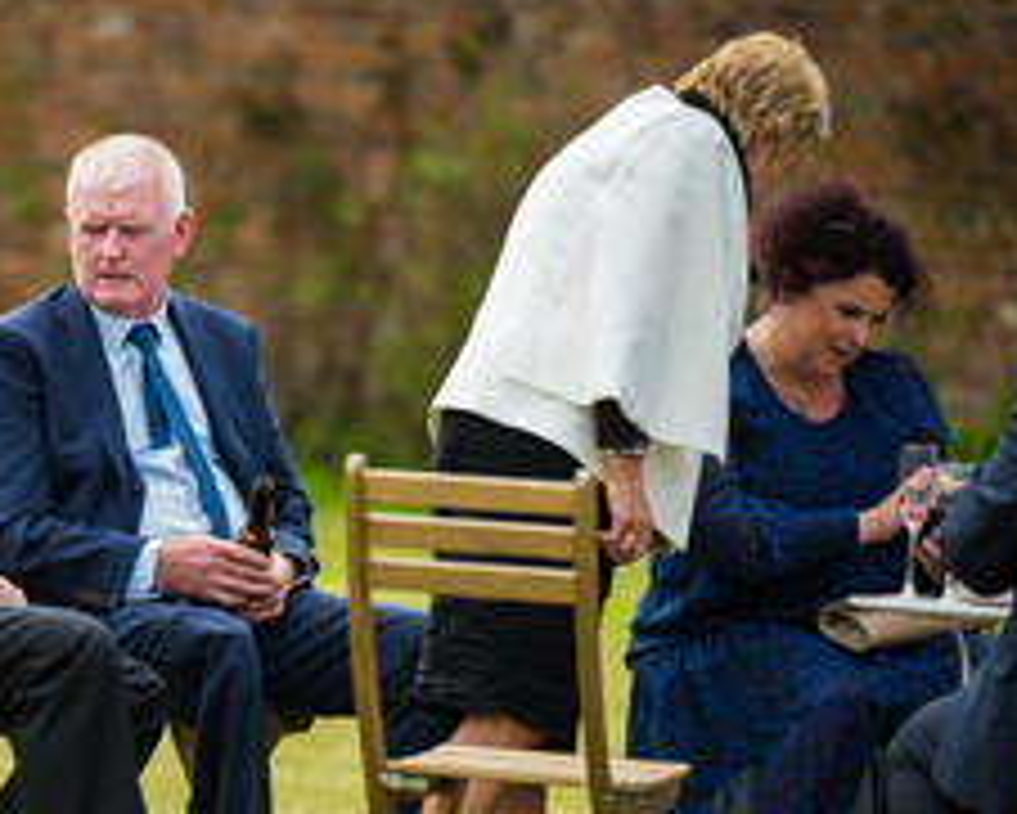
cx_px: 171
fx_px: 9997
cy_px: 551
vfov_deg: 4.7
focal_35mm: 332
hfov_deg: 5.8
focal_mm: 200
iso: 100
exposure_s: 1/500
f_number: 2.8
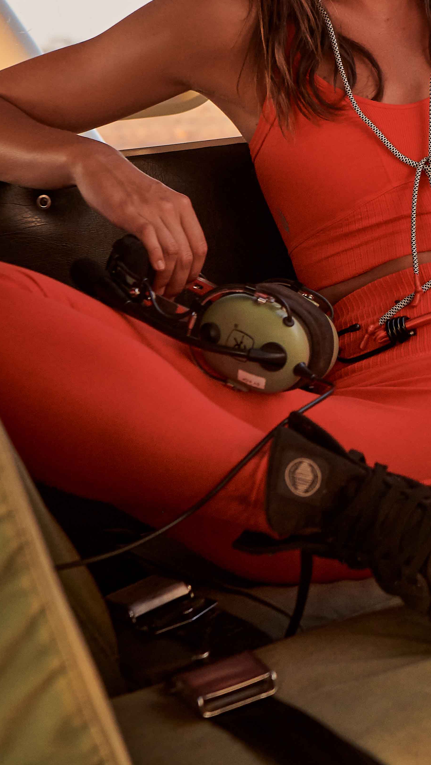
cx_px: 393
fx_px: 2174
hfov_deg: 11.3
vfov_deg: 20.0
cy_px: 363
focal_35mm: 107
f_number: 4
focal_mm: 40
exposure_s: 1/160
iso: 640
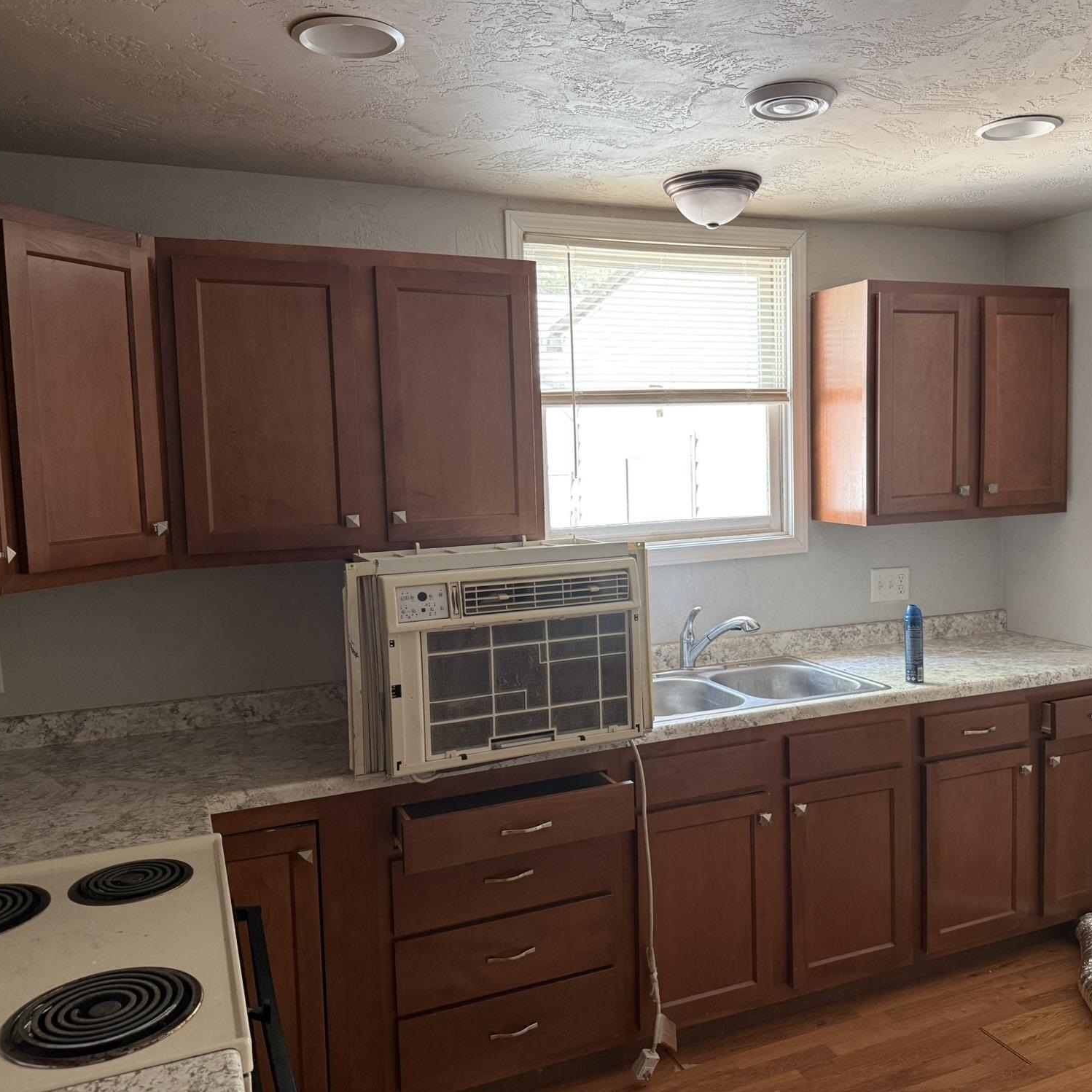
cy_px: 534
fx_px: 1035
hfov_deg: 55.2
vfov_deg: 55.6
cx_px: 658
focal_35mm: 29
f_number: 1.78
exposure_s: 1/60
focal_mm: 6.76
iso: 200
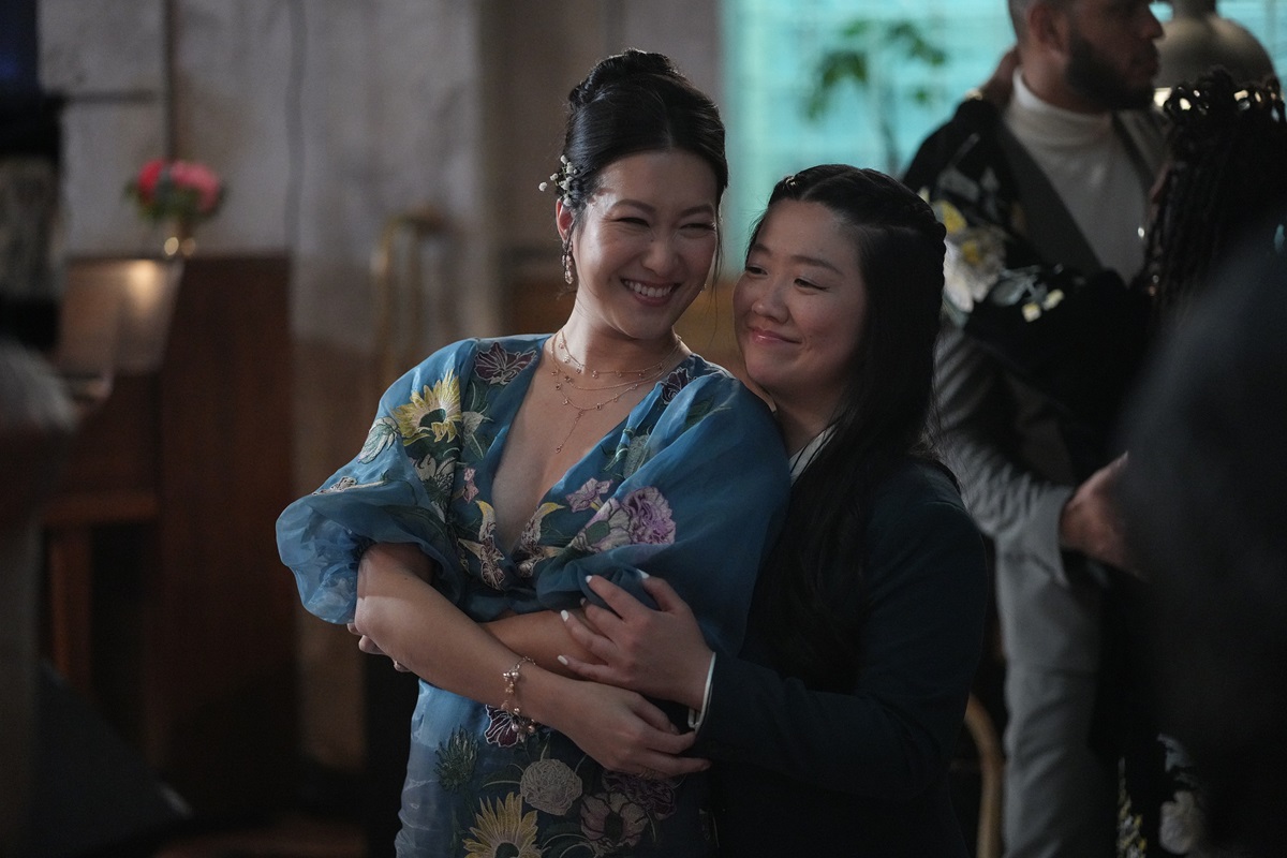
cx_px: 644
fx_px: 3039
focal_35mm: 85
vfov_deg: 16.1
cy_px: 429
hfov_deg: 23.9
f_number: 1.8
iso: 8000
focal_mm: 85
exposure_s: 1/250
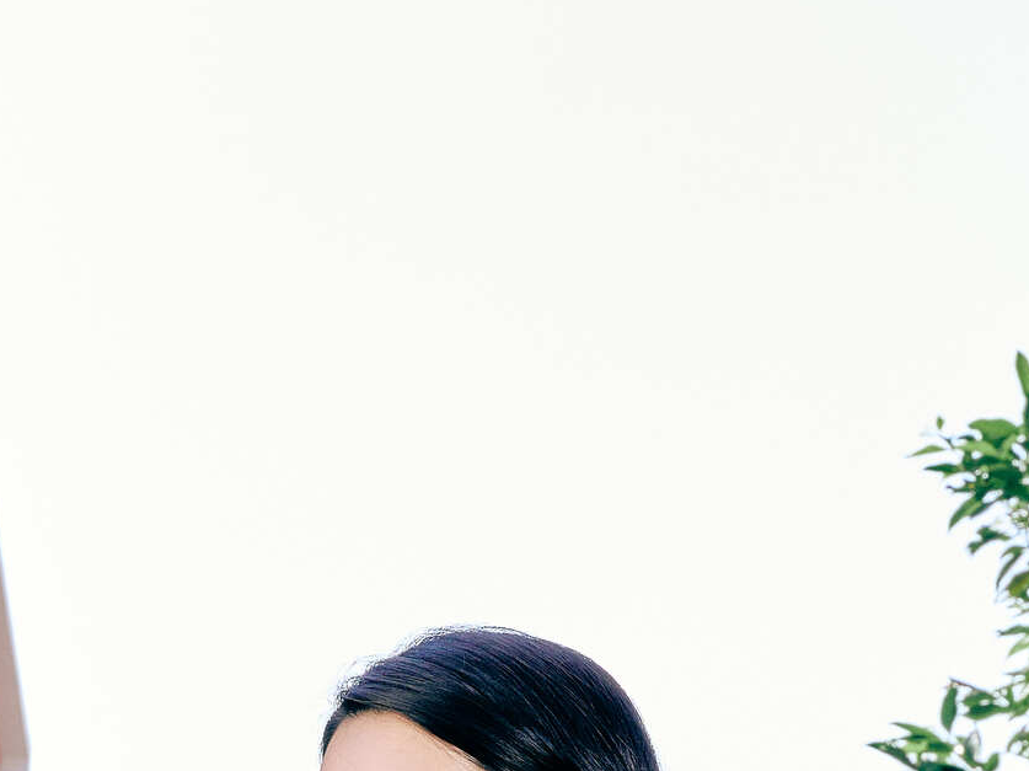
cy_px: 1895
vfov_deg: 6.9
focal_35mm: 204
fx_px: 6062
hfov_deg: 9.7
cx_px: 386
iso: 125
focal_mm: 43
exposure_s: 1/125
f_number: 8
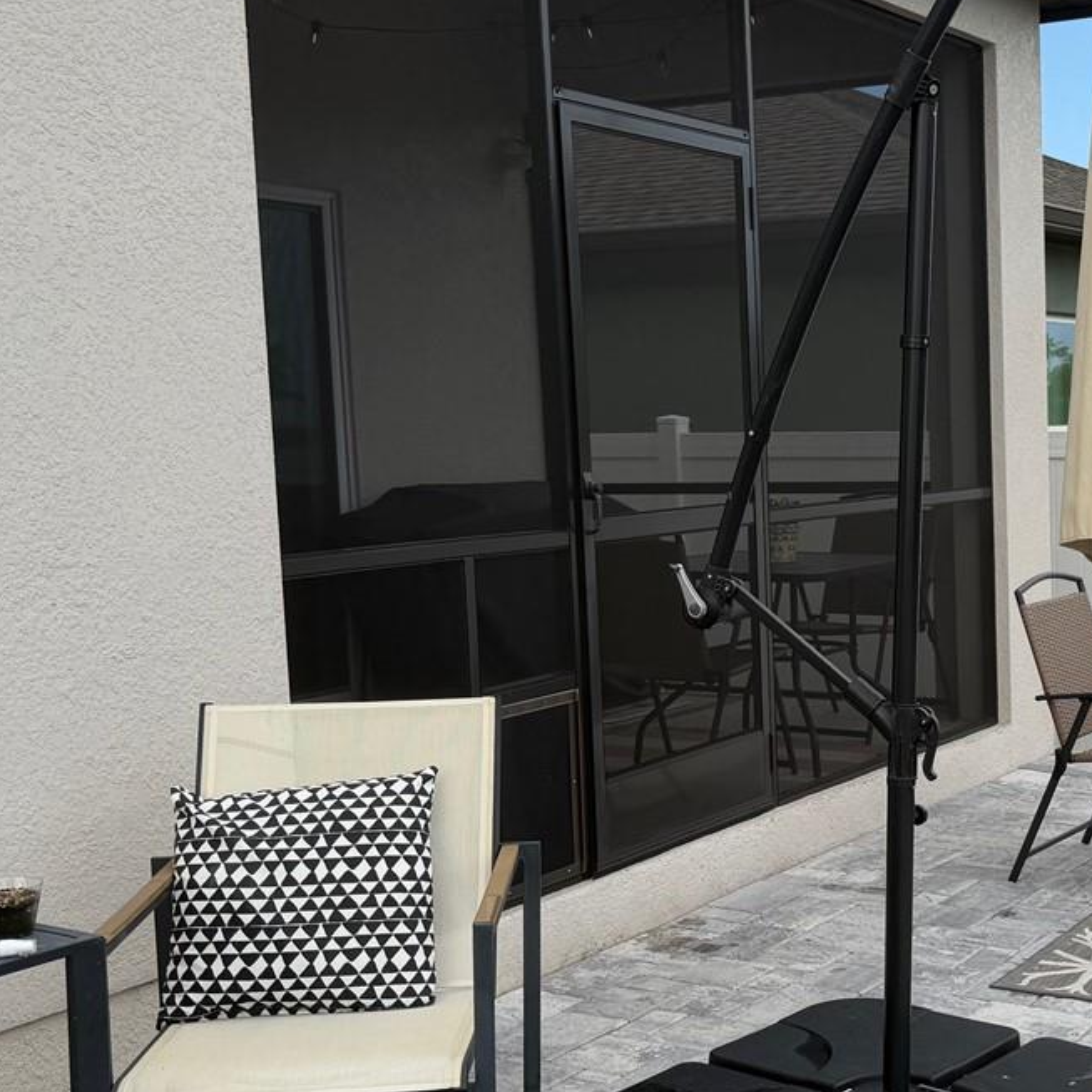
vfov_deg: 32.8
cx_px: 980
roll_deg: +2.3
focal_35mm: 52
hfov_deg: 31.3
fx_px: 1856
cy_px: 602
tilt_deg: -5.7
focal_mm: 6.76
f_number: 1.78
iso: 80
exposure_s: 1/2801
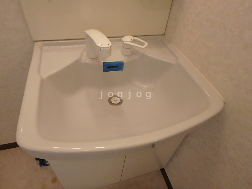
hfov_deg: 79.0
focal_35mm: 21
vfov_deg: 63.4
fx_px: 153
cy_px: 94
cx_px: 126
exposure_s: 1/125
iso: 800
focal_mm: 3.7
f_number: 3.5
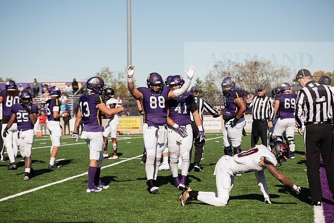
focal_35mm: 92
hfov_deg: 22.1
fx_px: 854
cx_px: 167
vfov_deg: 14.9
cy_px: 112
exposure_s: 1/2000
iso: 160
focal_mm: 92
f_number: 3.5
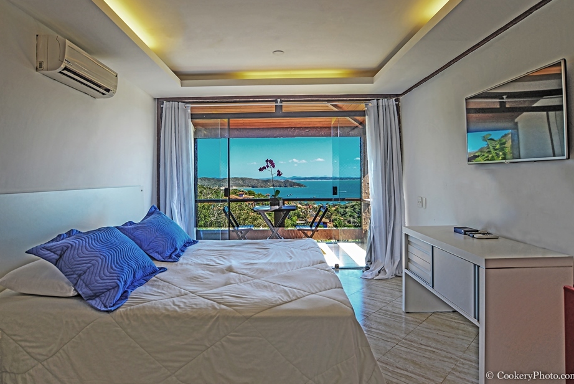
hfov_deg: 83.9
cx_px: 272
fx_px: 319
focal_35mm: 20
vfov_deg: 61.9
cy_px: 178
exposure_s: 1/2000
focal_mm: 18
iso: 200
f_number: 3.5
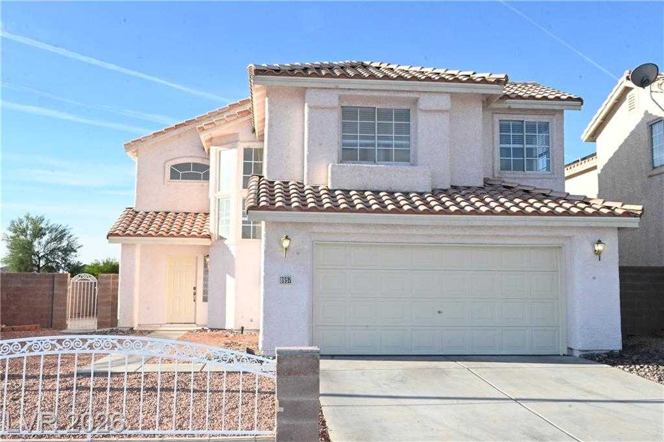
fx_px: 663
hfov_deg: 53.2
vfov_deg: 36.8
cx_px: 332
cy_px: 221
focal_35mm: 36
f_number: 22
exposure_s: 1/200
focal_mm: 24
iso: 1000
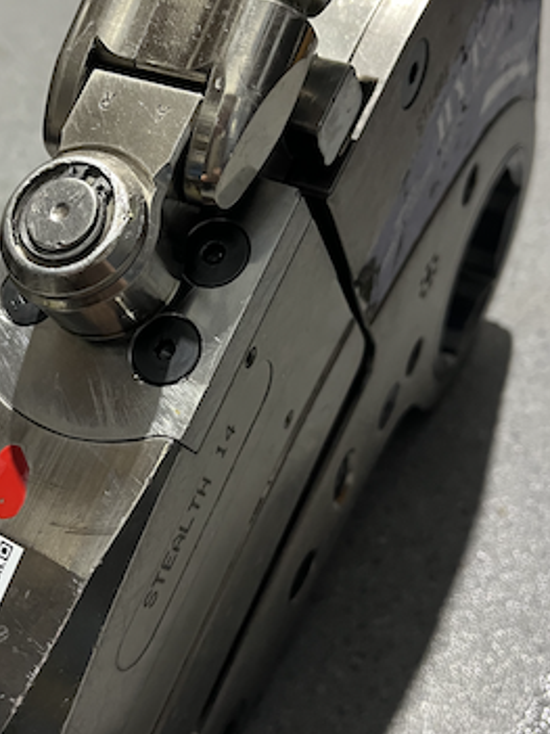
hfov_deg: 33.9
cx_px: 168
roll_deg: +4.2
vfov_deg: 44.7
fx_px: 890
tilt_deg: -40.0
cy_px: 329
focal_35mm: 42
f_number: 1.6
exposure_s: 1/33
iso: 500
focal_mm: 5.1
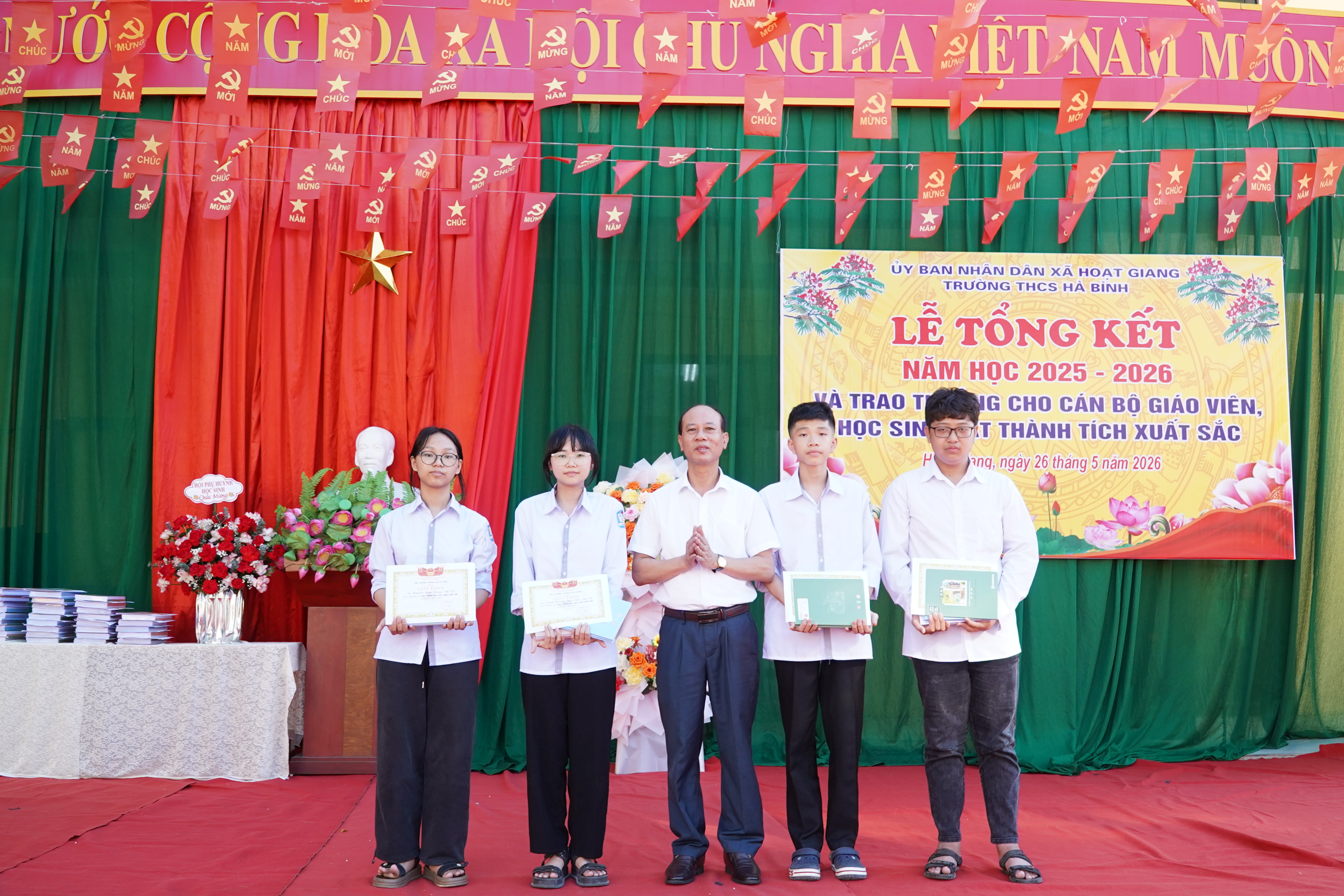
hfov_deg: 60.3
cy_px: 448
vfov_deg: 42.3
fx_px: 1157
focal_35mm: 31
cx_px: 672
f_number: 7.1
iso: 500
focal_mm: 21
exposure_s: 1/100
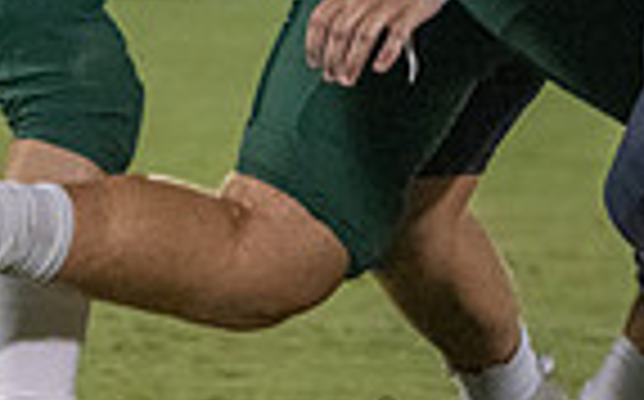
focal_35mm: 1550
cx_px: 575
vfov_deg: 0.8
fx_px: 27172
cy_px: -233
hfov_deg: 1.4
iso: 8000
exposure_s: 1/1000
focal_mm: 294
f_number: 5.6
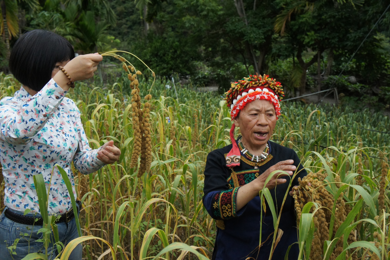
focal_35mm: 44
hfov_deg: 45.0
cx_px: 195
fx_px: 471
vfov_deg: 30.8
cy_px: 130
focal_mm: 29
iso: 1600
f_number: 6.3
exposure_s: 1/1000
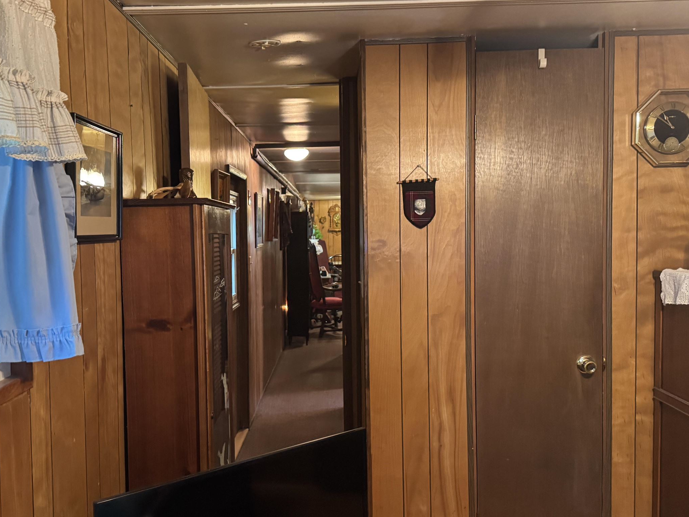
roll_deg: +0.8
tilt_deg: -2.6
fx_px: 717
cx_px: 314
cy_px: 264
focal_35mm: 36
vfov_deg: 39.7
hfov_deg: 51.3
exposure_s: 1/60
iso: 640
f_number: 1.78
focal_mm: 6.76
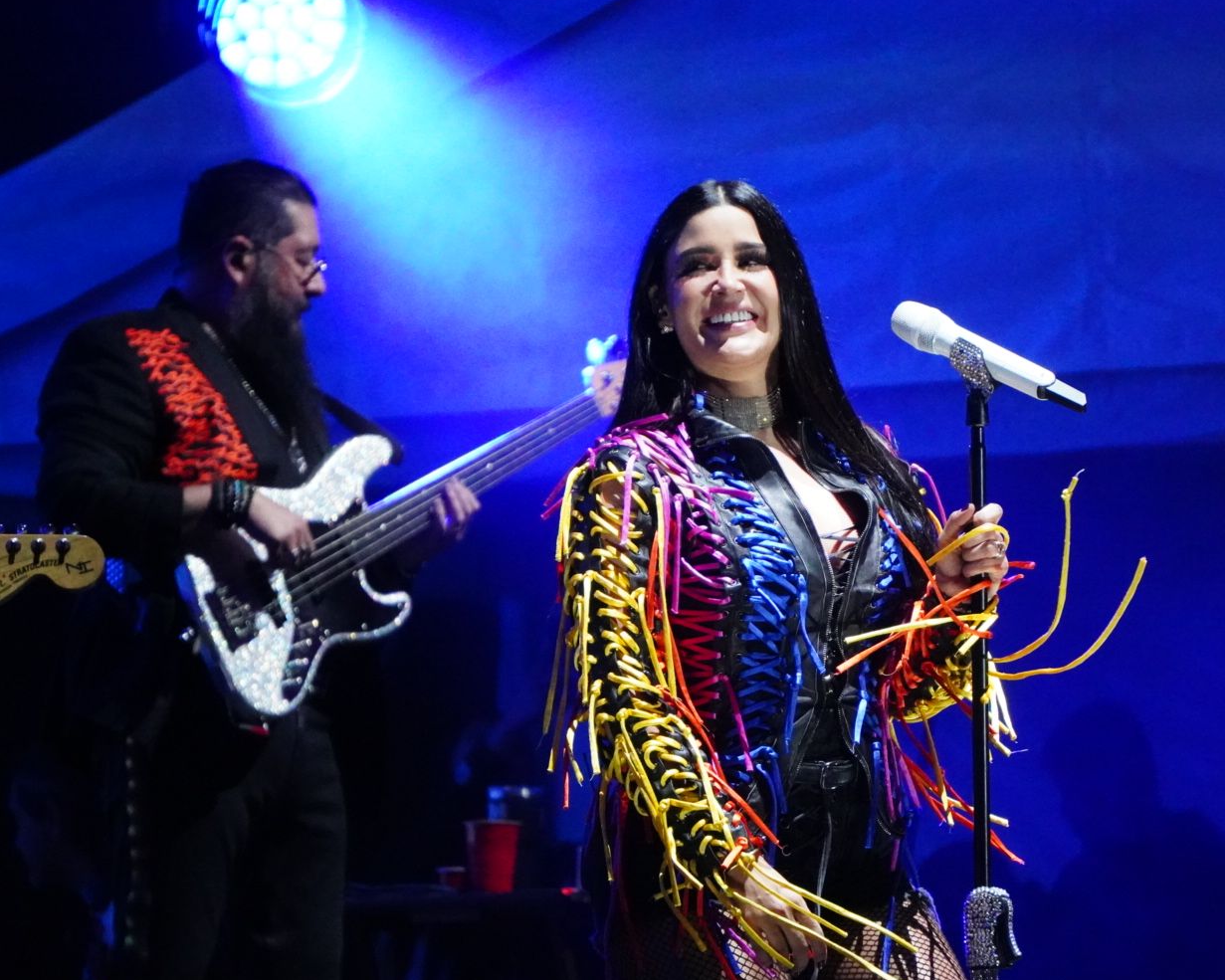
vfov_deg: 4.3
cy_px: 526
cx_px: 771
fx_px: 13075
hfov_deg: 5.4
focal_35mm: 361
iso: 10000
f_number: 6.3
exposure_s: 1/2000
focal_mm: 195
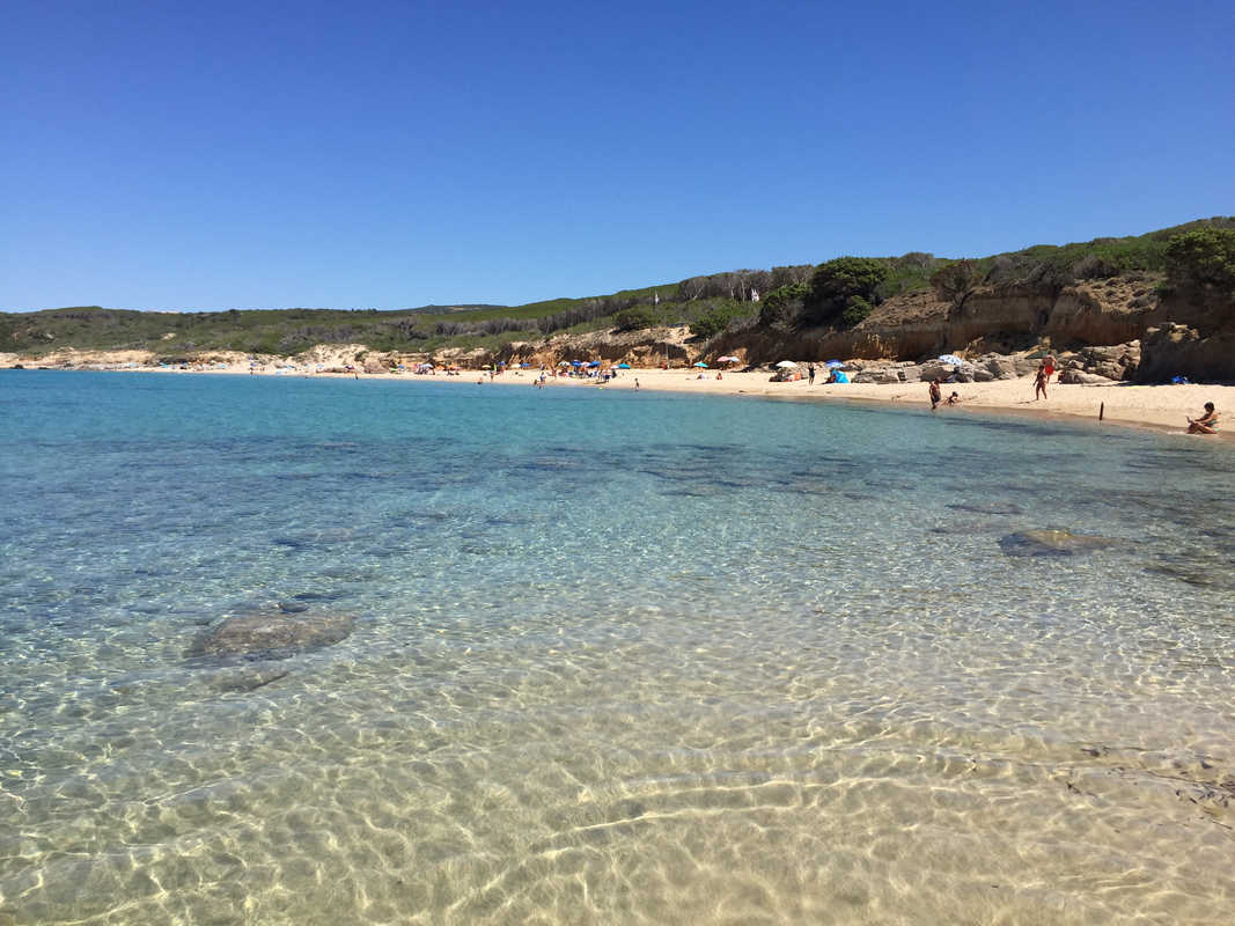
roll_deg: -1.6
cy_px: 463
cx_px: 618
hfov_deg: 61.7
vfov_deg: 48.2
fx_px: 1035
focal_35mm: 29
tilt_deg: -5.9
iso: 32
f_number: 2.2
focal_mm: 4.15
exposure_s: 1/2475
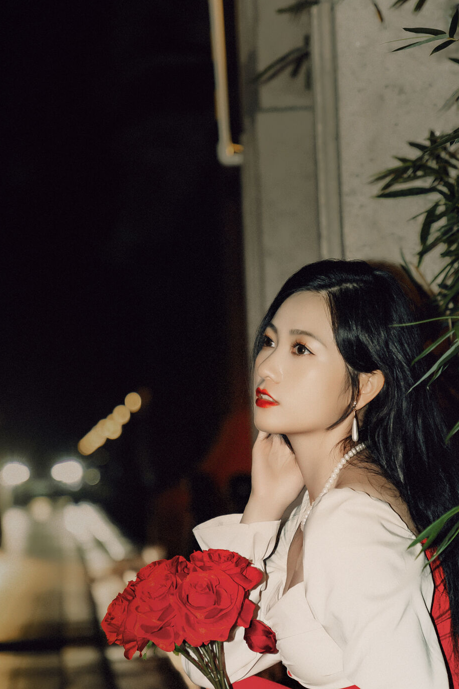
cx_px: 285
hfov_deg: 10.0
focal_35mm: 137
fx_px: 2620
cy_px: 415
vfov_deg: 15.0
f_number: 4
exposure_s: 1/125
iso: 2500
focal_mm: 105
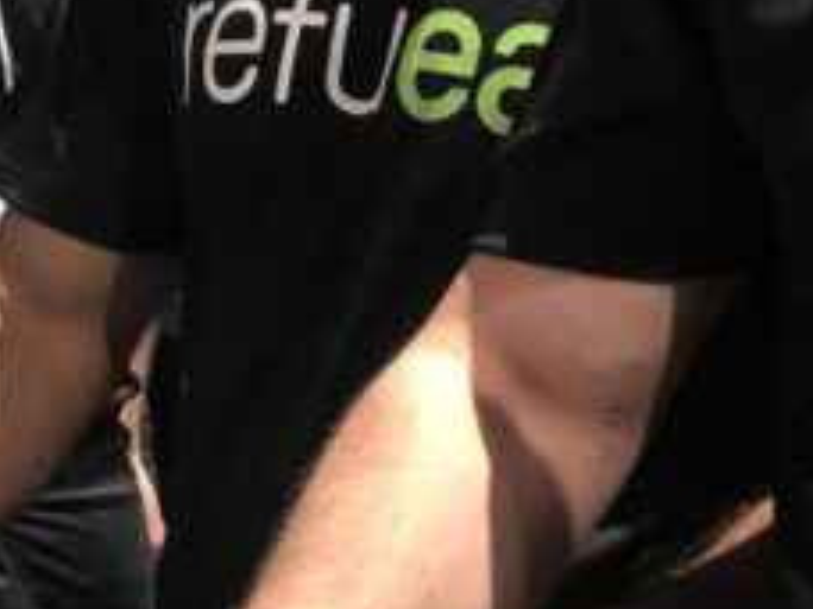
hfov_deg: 15.6
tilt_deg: -8.0
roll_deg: -2.0
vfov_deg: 11.8
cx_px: 221
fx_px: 2959
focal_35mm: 126
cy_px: 313
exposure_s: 1/50
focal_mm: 4
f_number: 1.8
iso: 200
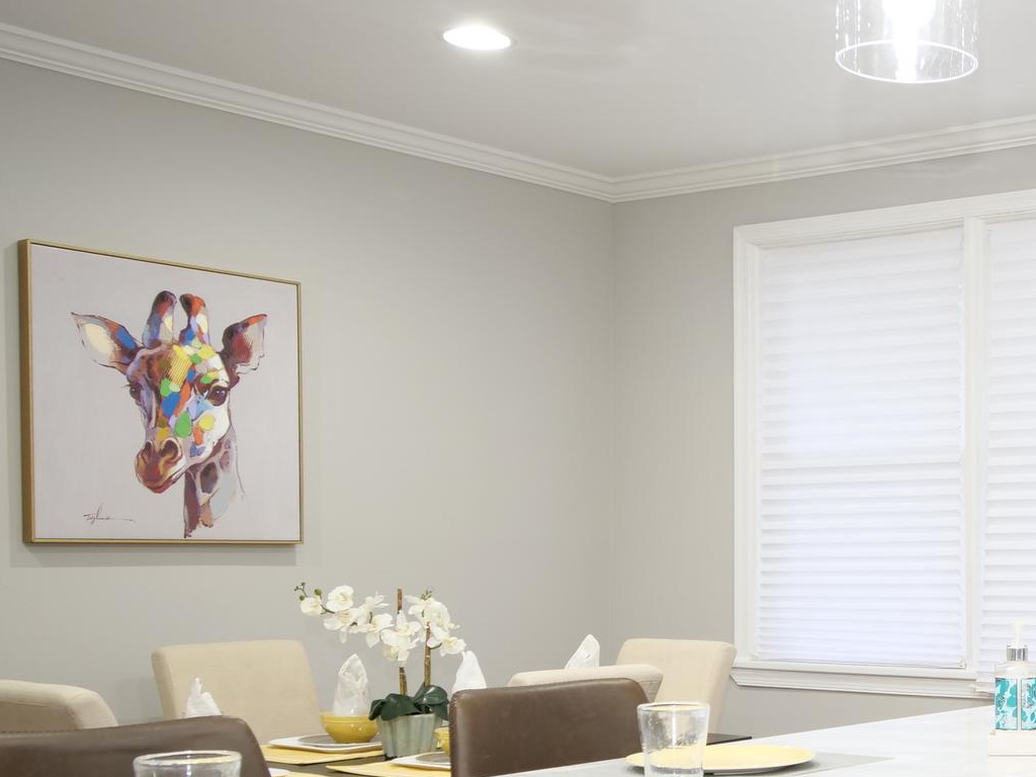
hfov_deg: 31.9
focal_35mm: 56
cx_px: 1022
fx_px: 1676
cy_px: 602
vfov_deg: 25.7
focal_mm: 14
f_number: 4
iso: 400
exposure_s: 1/15
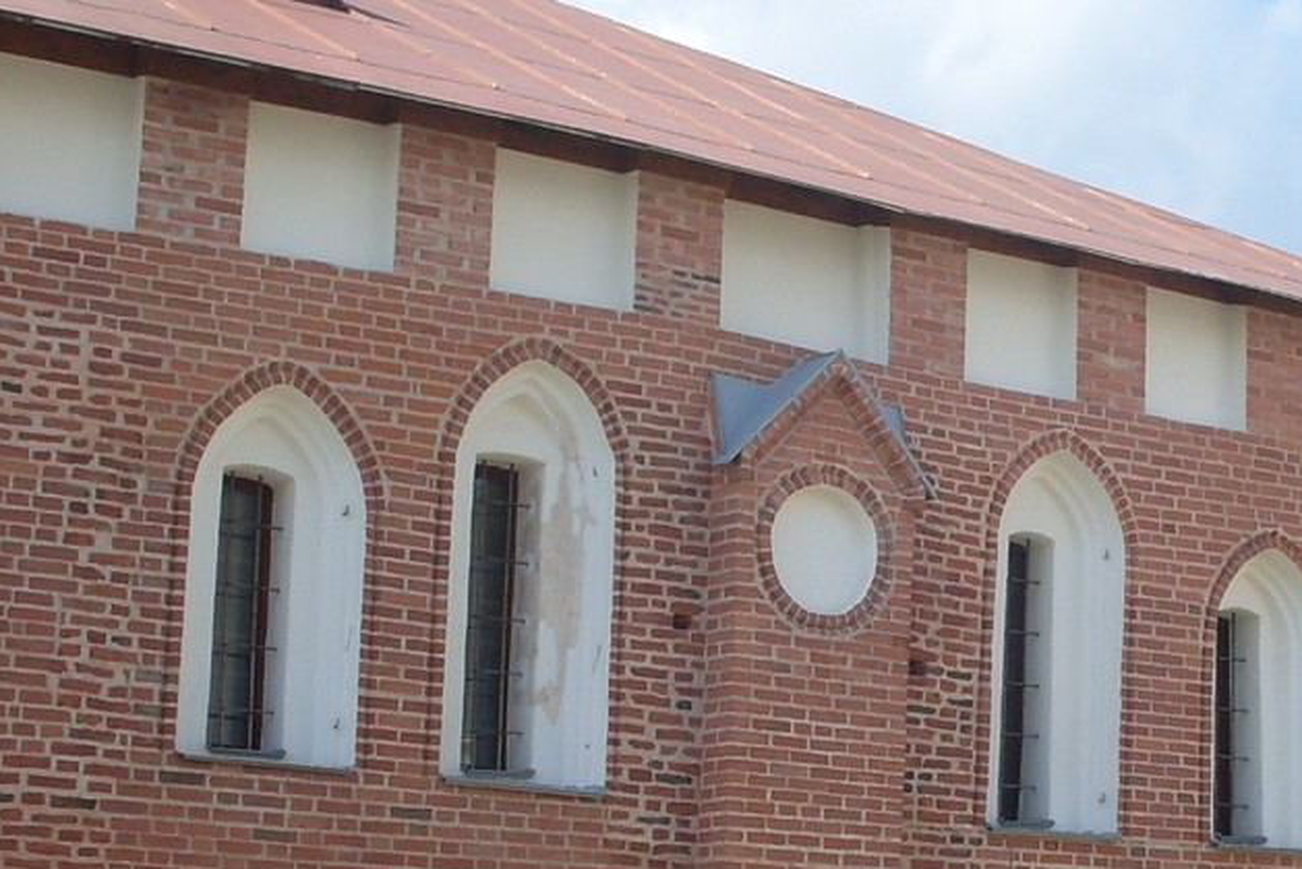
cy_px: 748
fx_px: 3256
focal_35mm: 90
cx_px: 1048
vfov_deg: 15.1
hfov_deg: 22.3
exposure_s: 1/125
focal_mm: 6.3
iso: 80
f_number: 8.4
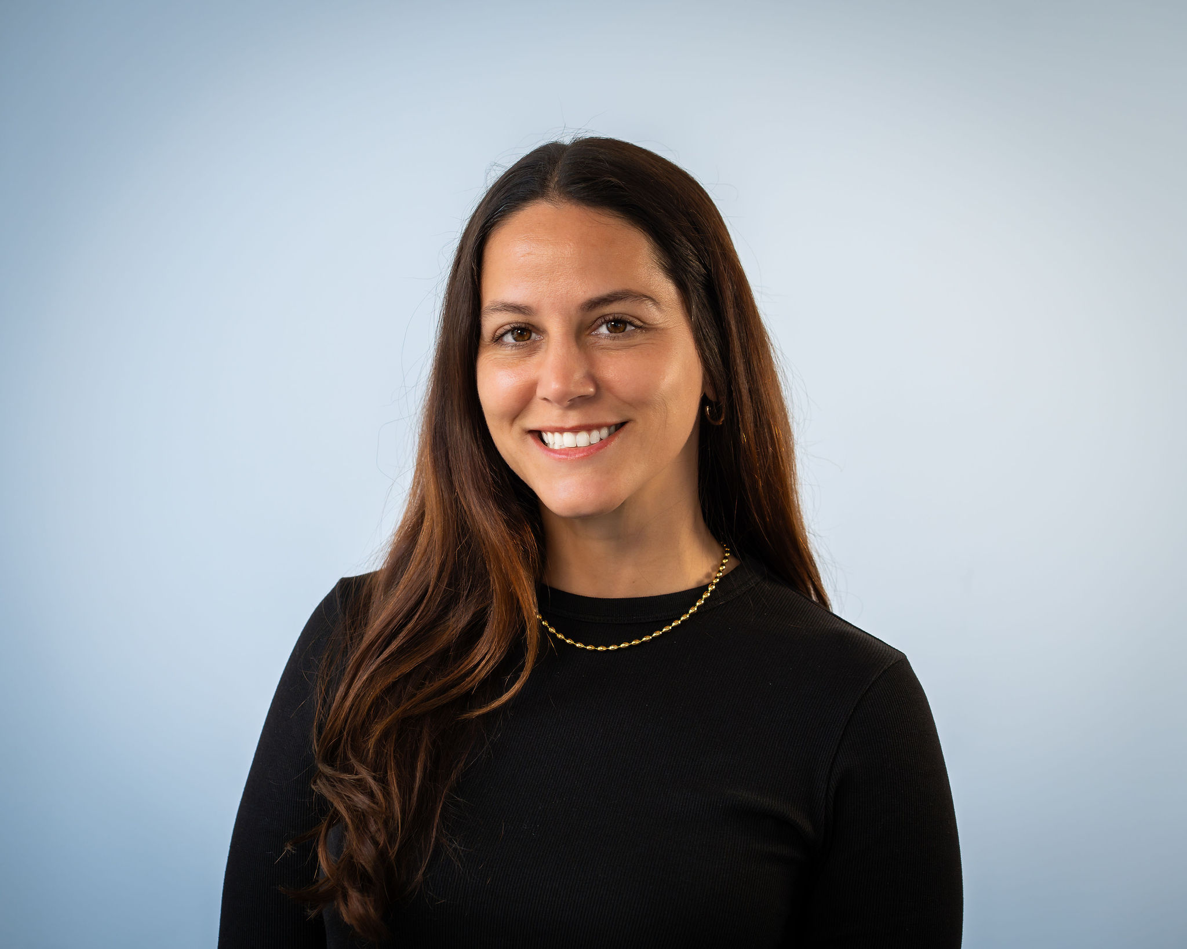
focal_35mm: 104
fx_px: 3653
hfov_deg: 18.5
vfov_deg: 14.8
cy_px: 434
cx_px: 622
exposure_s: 1/320
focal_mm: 85
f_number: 4.5
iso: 640
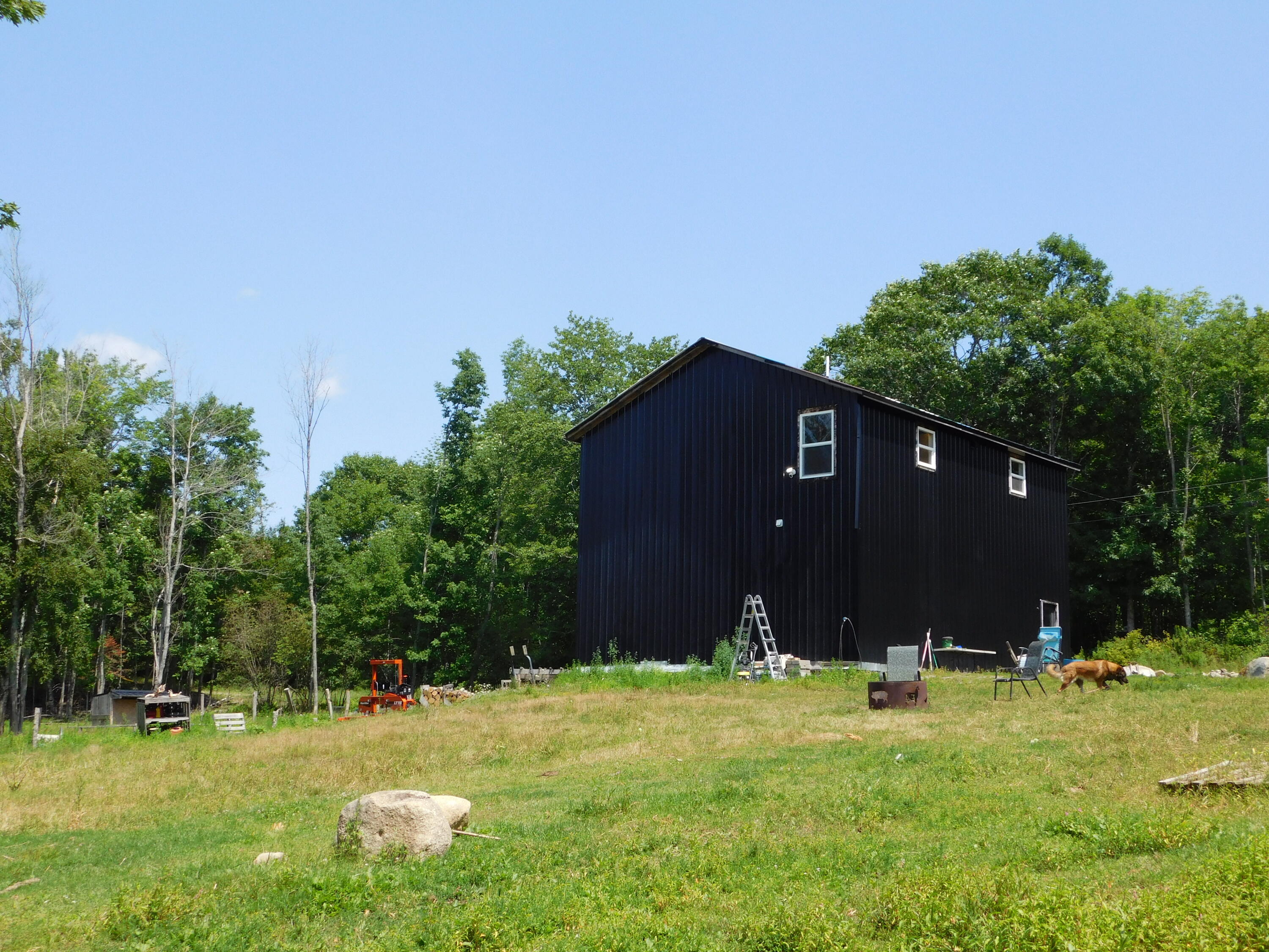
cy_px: 476
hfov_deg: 46.8
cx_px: 634
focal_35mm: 40
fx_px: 1466
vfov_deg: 36.0
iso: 125
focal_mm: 7.1
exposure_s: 1/800
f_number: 3.6
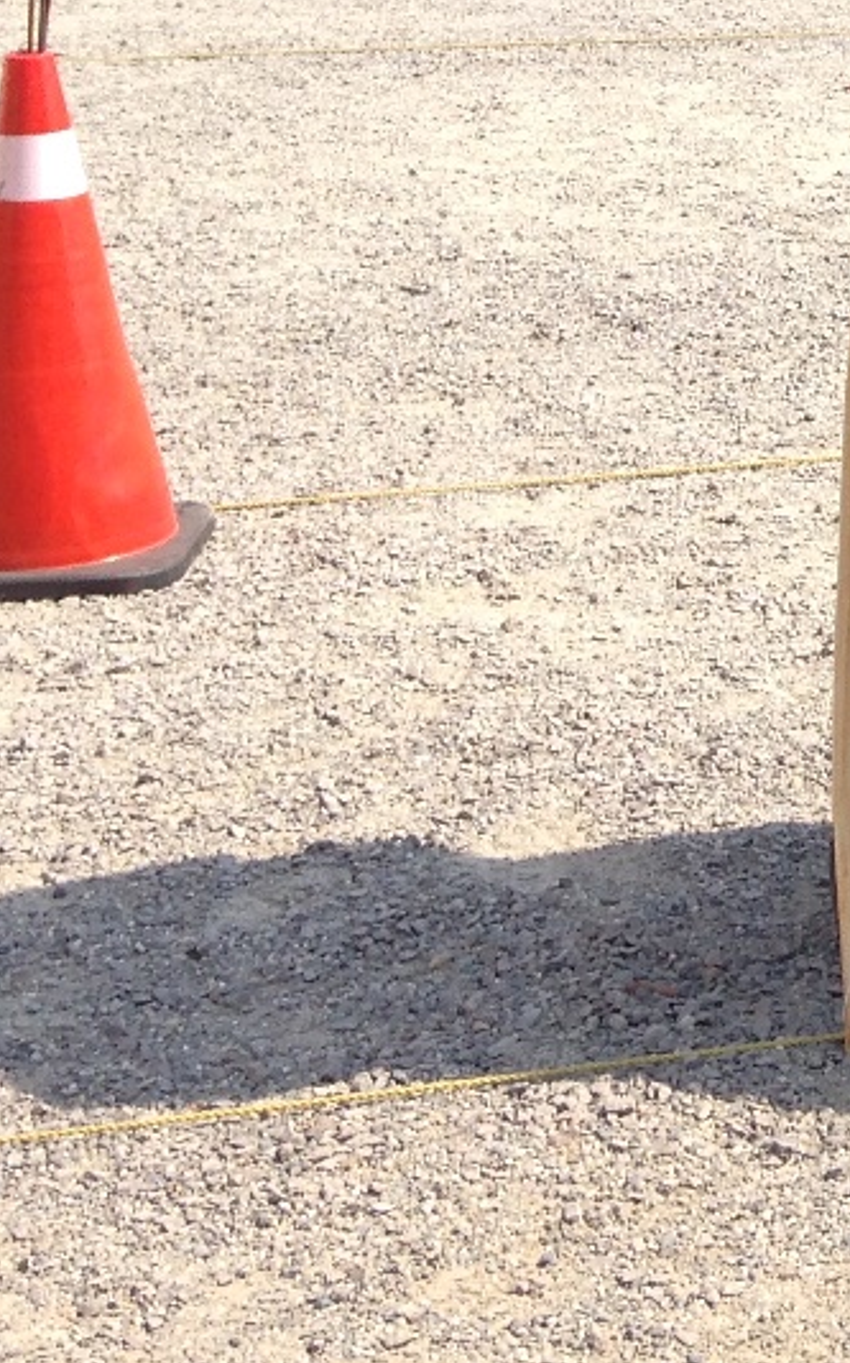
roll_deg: -0.1
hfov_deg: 11.0
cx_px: 1738
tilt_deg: -6.8
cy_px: -89
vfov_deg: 18.8
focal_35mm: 107
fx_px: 3972
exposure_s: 1/1106
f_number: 2.4
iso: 50
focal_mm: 4.12
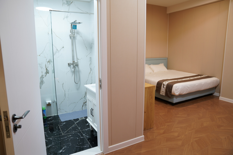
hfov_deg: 71.5
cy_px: 78
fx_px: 162
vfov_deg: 51.3
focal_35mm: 25
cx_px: 116
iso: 250
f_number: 2.8
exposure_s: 1/30
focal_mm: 25
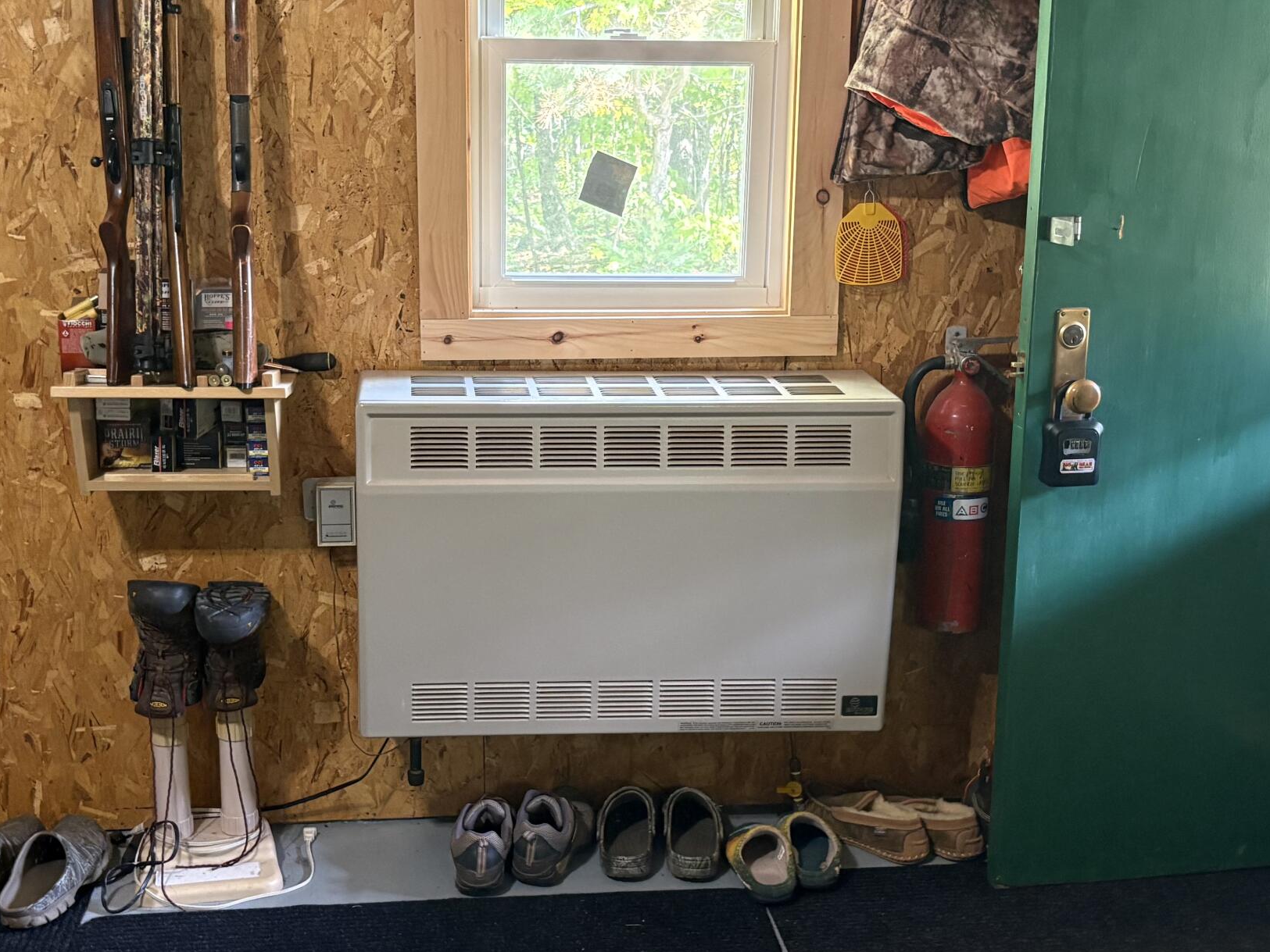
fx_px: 1761
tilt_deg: -14.4
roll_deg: -0.1
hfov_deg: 39.5
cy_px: 490
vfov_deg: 30.3
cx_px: 531
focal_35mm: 48
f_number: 1.6
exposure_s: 1/40
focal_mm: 5.96
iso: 400
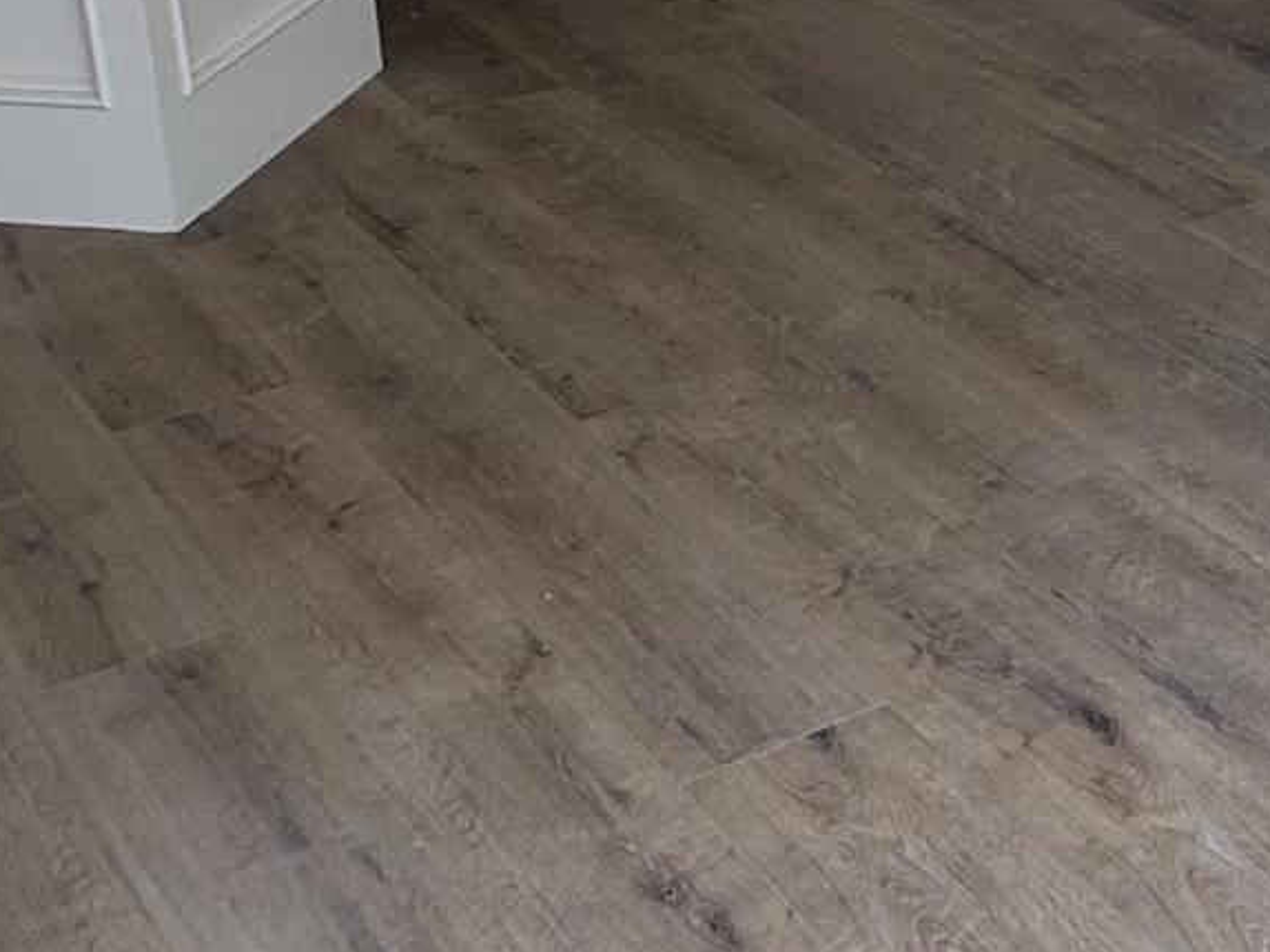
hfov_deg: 24.7
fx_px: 2752
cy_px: 55
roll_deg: -0.5
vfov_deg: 19.2
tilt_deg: -20.7
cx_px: 1299
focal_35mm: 75
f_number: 2.2
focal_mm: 2.22
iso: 50
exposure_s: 1/120
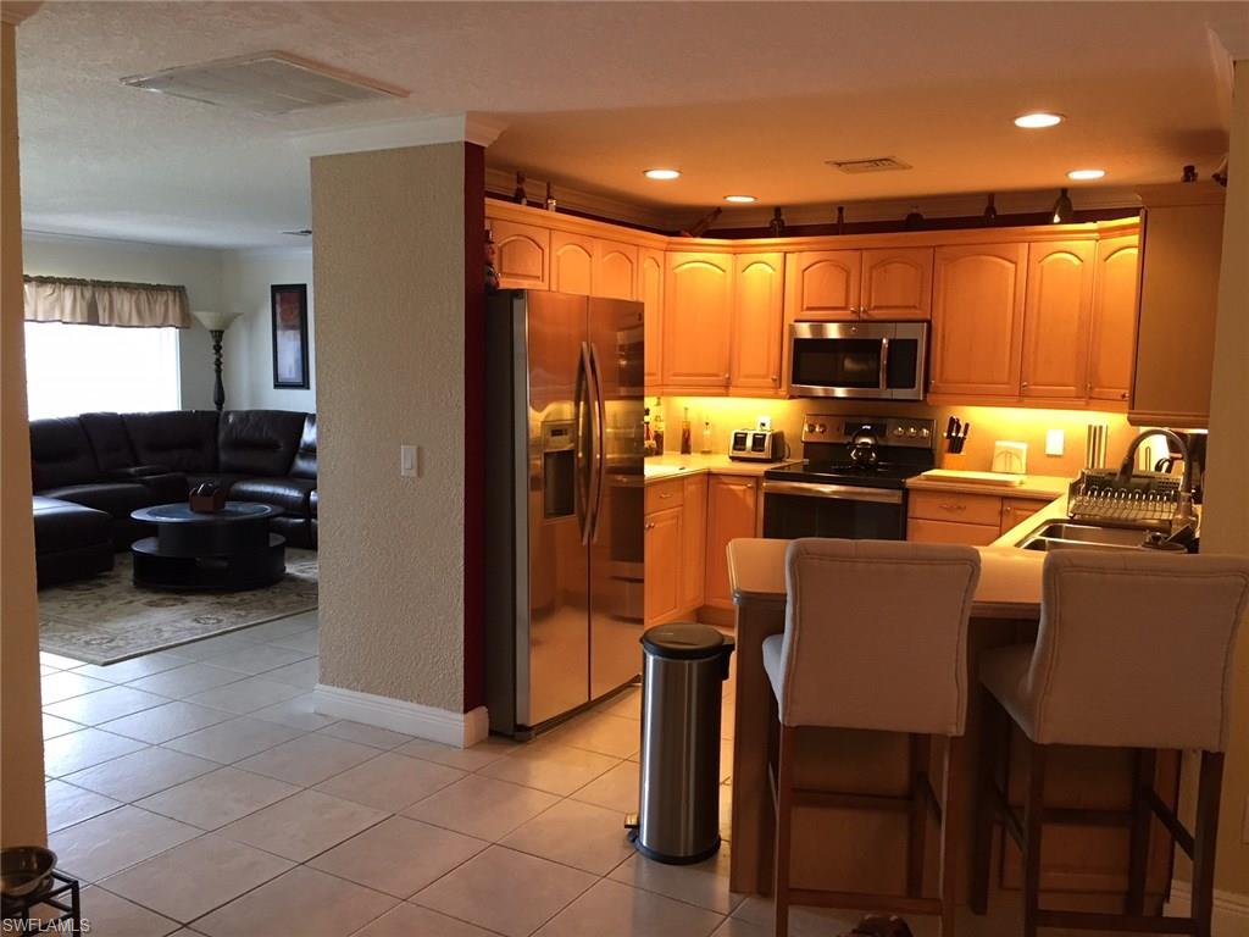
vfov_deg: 48.2
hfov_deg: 61.7
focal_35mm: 29
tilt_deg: -5.6
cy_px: 468
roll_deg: -1.5
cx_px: 624
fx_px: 1046
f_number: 2.2
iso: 100
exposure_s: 1/30
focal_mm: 4.15
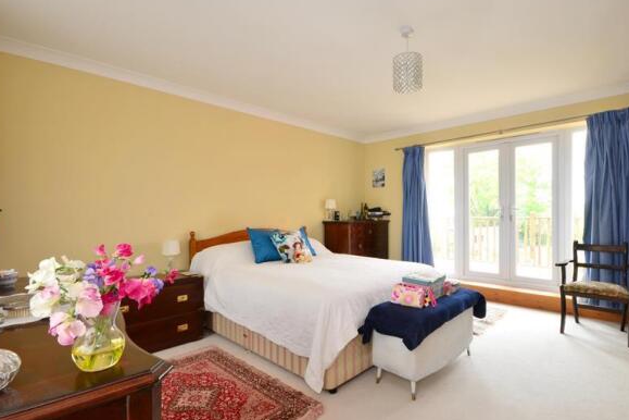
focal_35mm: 17
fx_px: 297
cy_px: 211
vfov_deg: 70.4
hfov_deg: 92.9
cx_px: 348
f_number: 11
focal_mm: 10
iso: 200
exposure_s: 1/5
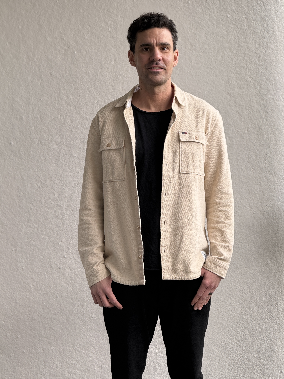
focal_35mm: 121
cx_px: 141
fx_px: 1324
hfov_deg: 12.2
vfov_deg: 16.3
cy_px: 188
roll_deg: +0.6
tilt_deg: -1.9
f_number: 2.8
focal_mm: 15.66
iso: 50
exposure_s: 1/138
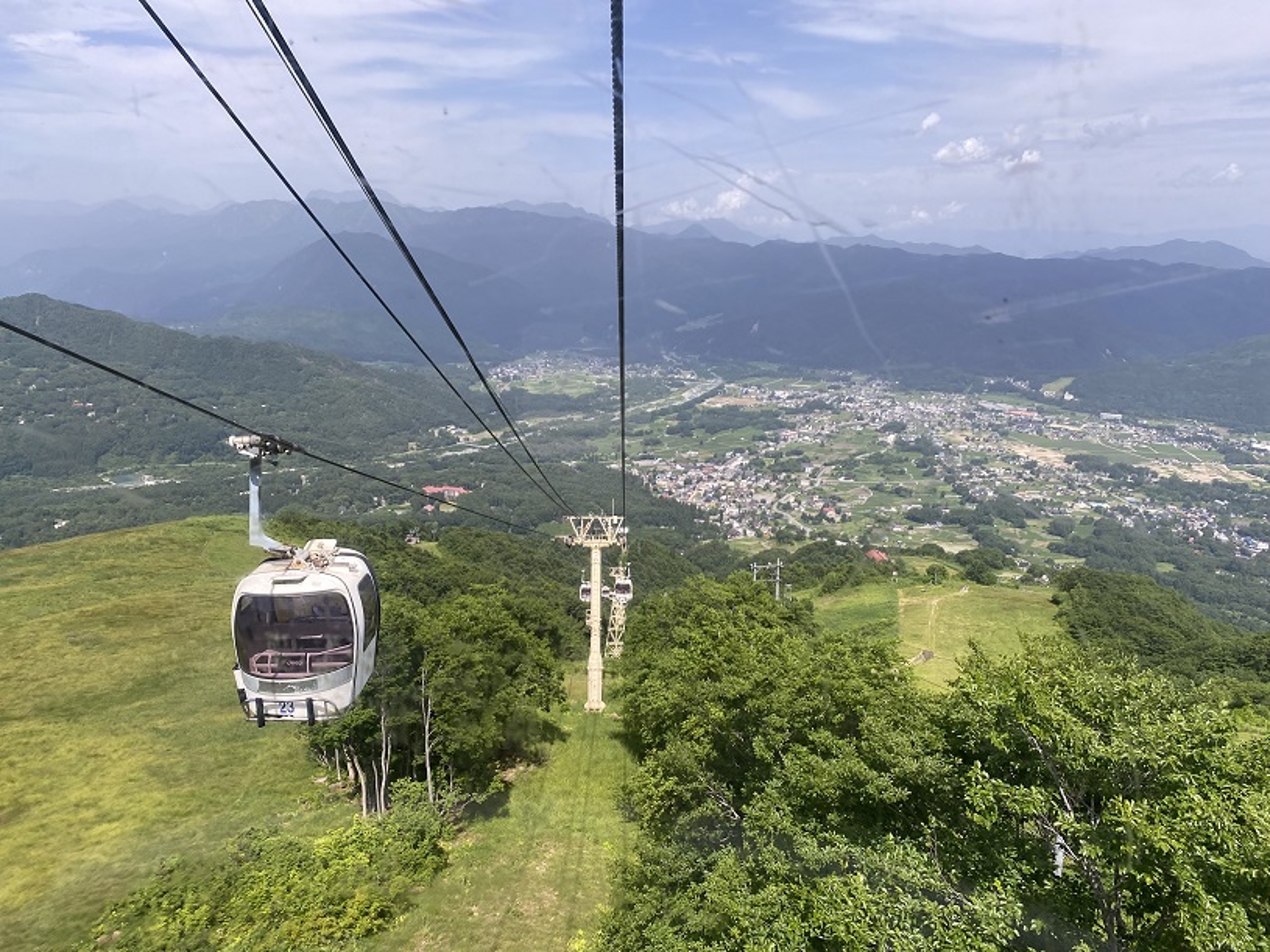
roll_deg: +0.0
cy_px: 476
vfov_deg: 53.1
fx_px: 954
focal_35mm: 26
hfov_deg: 67.3
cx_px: 635
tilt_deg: -15.3
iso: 32
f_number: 1.8
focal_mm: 4.25
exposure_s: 1/1608
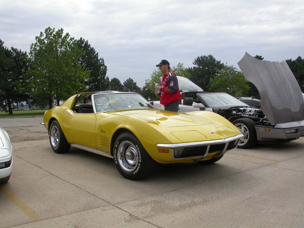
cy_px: 114
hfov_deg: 49.0
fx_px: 334
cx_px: 152
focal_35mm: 38
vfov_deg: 37.7
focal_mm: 7.85
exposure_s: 1/342
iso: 100
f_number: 7.5
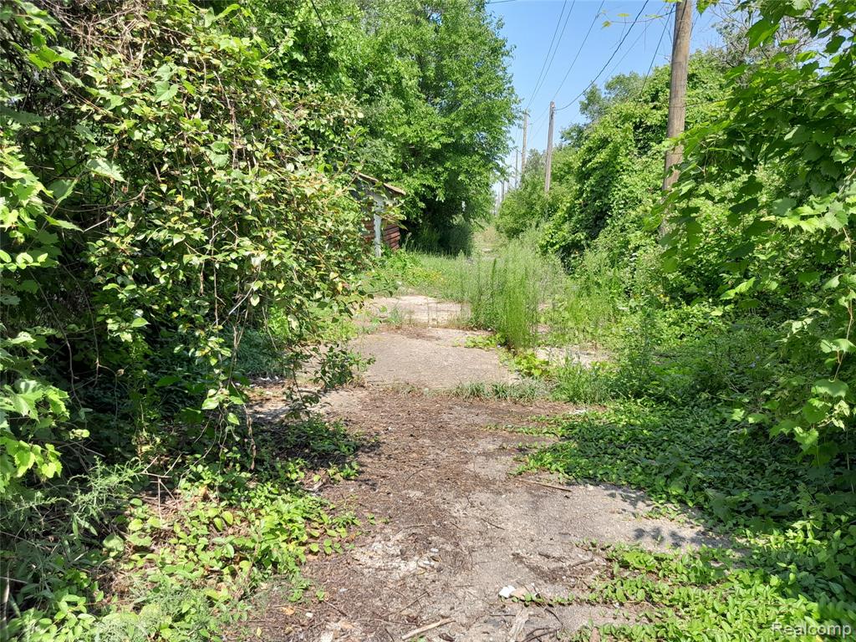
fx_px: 668
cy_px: 321
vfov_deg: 51.4
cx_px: 428
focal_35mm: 27
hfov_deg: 65.3
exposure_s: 1/229
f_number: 1.8
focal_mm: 4
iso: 40
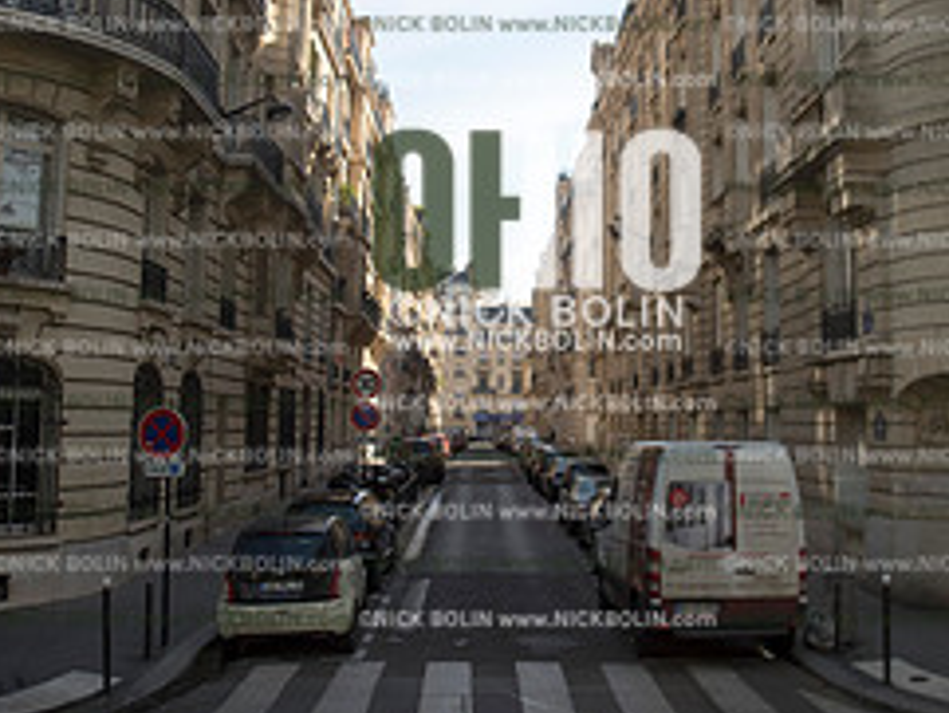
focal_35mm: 43
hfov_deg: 43.7
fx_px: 1179
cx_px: 536
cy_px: 240
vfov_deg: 33.3
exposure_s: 1/1000
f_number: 2.8
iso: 200
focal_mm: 24
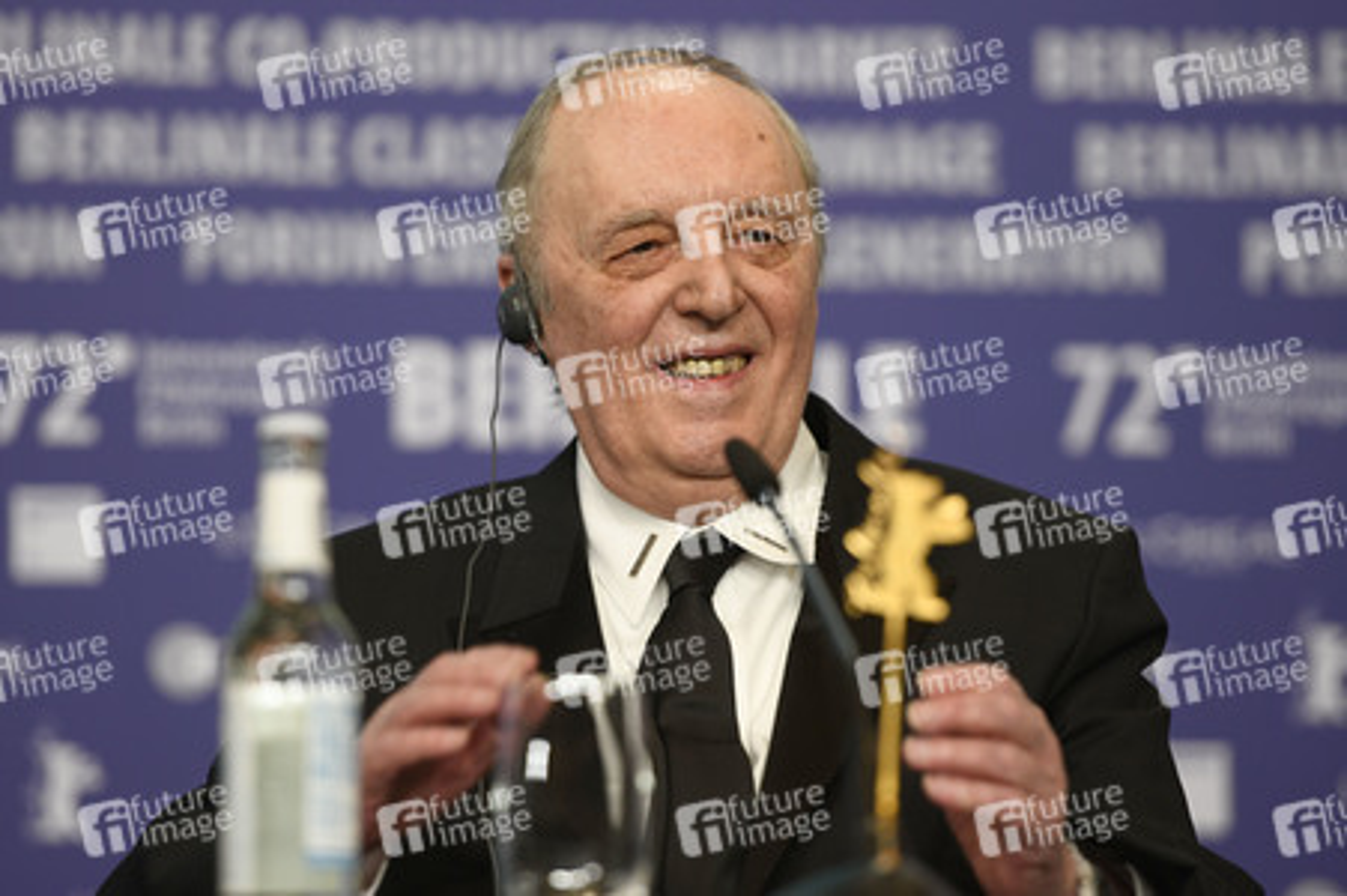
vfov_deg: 7.2
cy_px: 448
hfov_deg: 10.8
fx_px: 7104
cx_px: 674
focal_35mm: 190
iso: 1000
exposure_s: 1/200
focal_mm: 190
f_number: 3.2
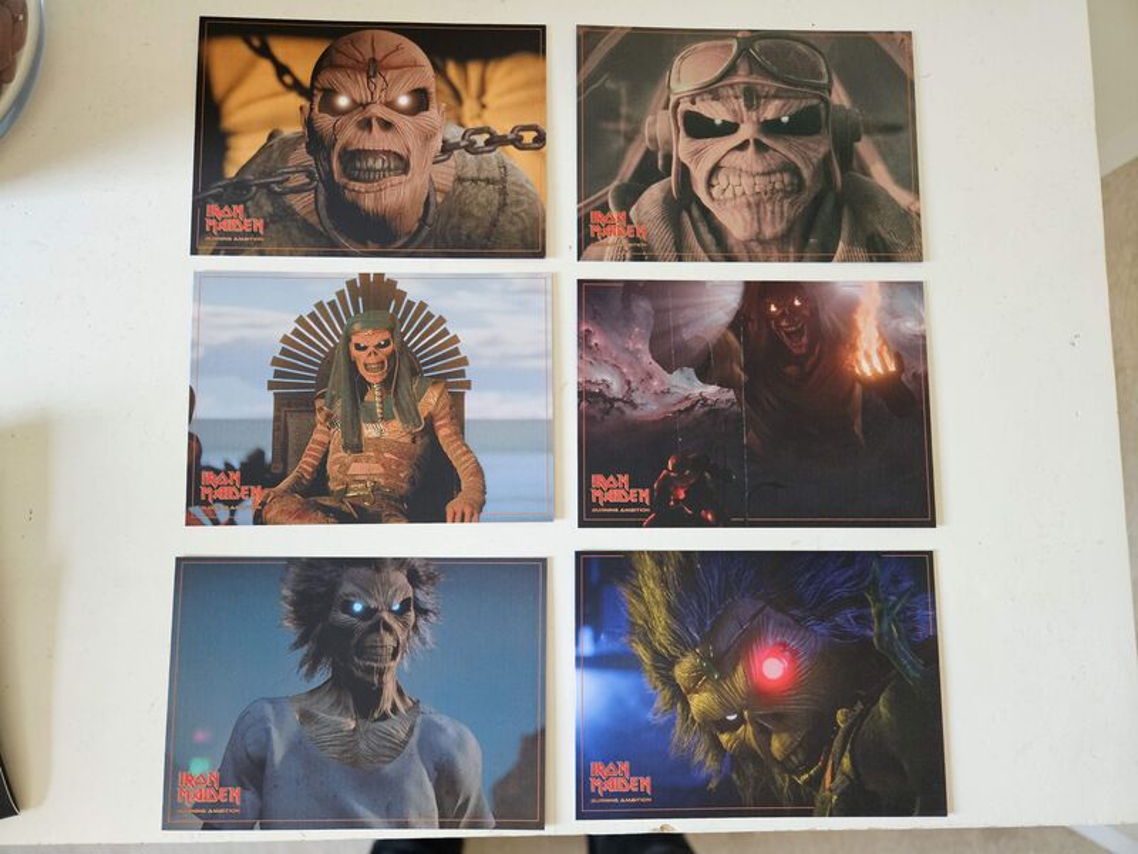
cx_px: 569
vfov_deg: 58.9
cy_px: 427
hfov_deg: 73.9
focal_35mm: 23
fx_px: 756
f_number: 1.8
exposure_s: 1/120
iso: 640
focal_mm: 5.4
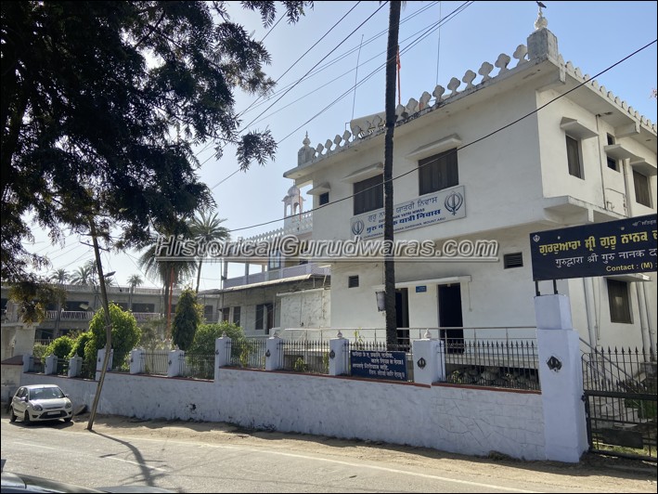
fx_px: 494
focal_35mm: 26
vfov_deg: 53.1
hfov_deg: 67.3
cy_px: 247
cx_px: 329
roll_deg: -0.8
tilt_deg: +9.8
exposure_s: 1/3040
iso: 32
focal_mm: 4.25
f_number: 1.8
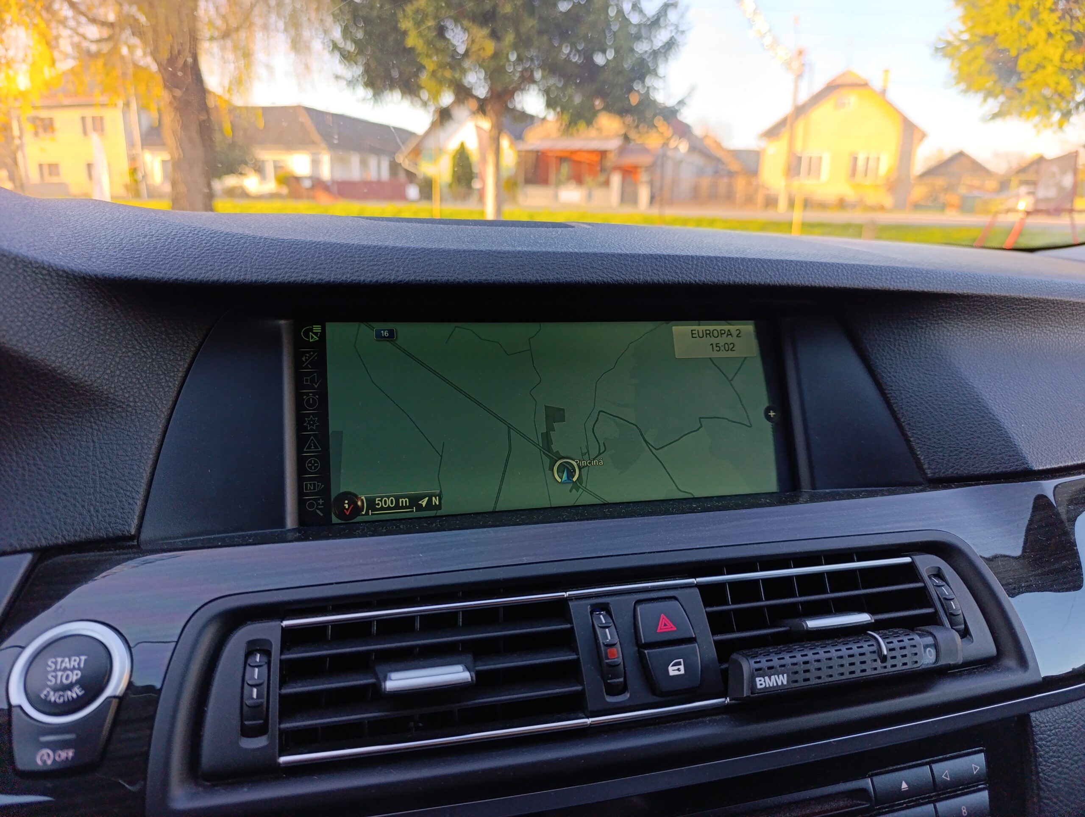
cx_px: 542
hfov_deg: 73.8
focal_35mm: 23
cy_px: 408
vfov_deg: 59.0
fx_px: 722
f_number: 1.6
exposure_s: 1/100
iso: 125
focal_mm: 6.14
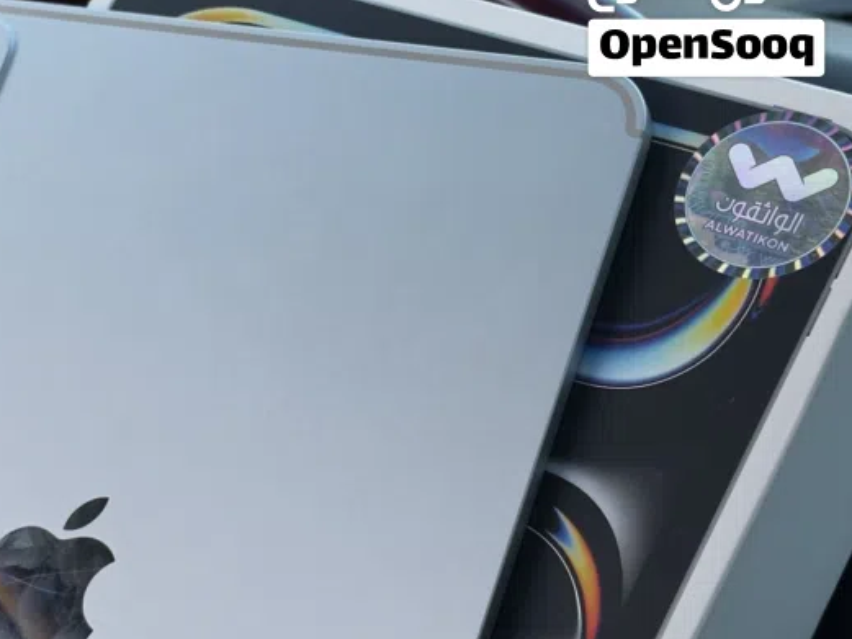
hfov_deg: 32.6
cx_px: 342
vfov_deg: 24.8
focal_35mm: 59
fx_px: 1452
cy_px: 312
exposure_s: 1/185
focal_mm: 6.76
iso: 50
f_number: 1.78
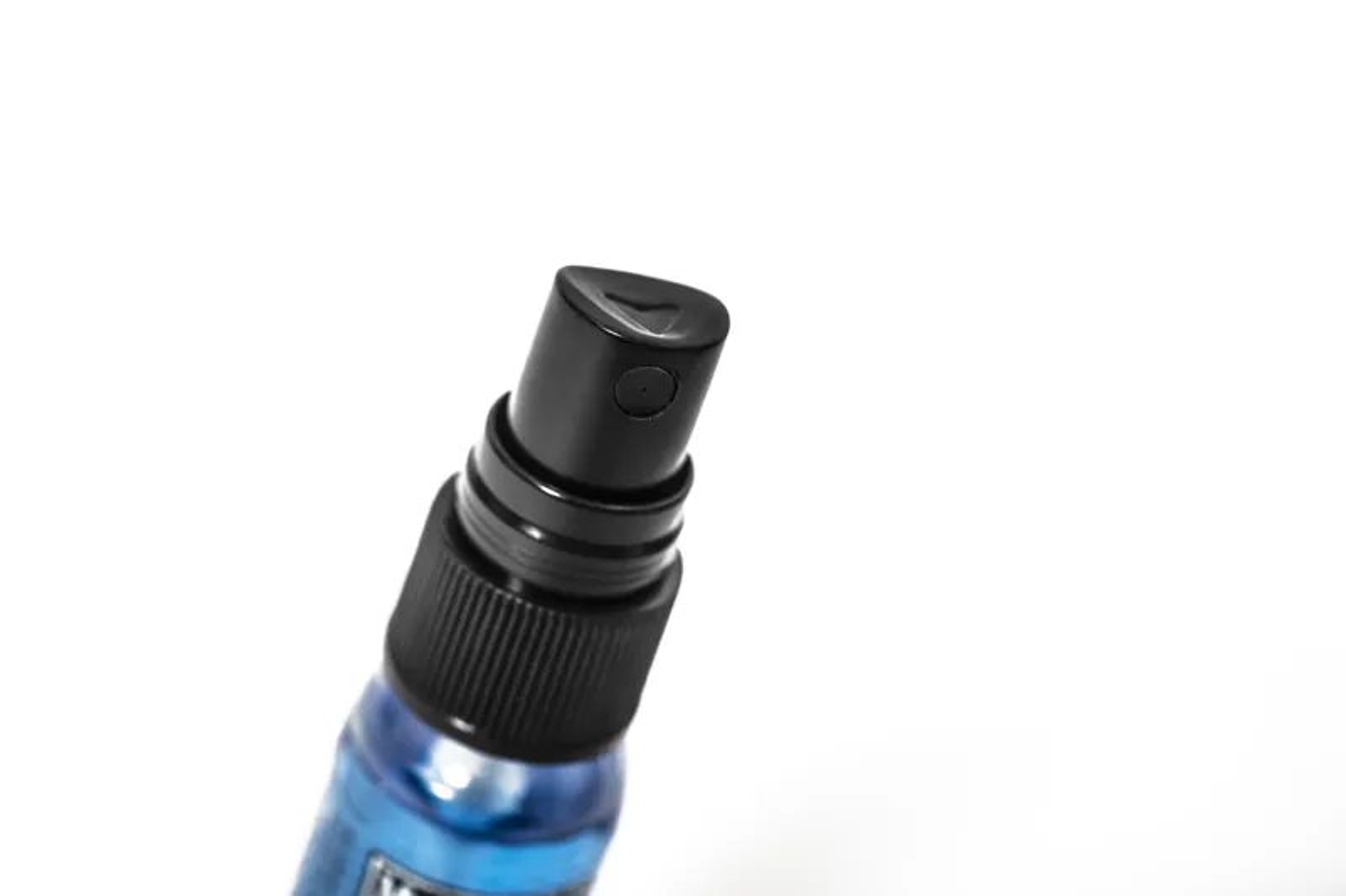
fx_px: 2243
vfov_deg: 22.6
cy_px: 448
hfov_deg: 33.4
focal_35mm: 60
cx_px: 673
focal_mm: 60
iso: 100
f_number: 7.1
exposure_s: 1/125
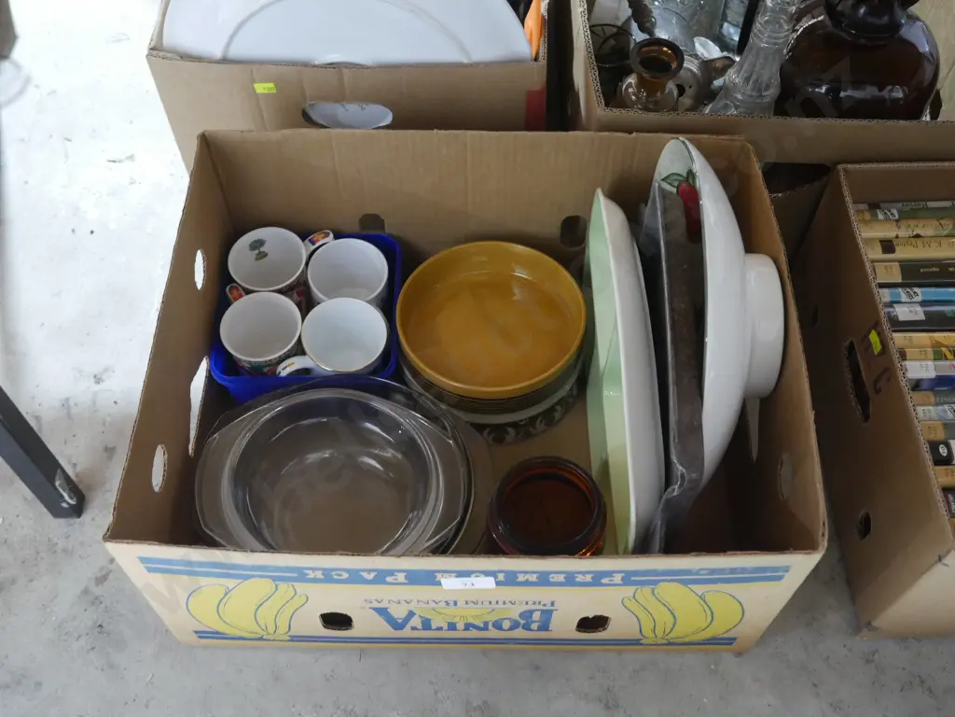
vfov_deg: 39.7
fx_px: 993
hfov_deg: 51.4
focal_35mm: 36
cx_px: 478
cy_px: 358
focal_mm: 18
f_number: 4
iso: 3200
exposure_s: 1/50
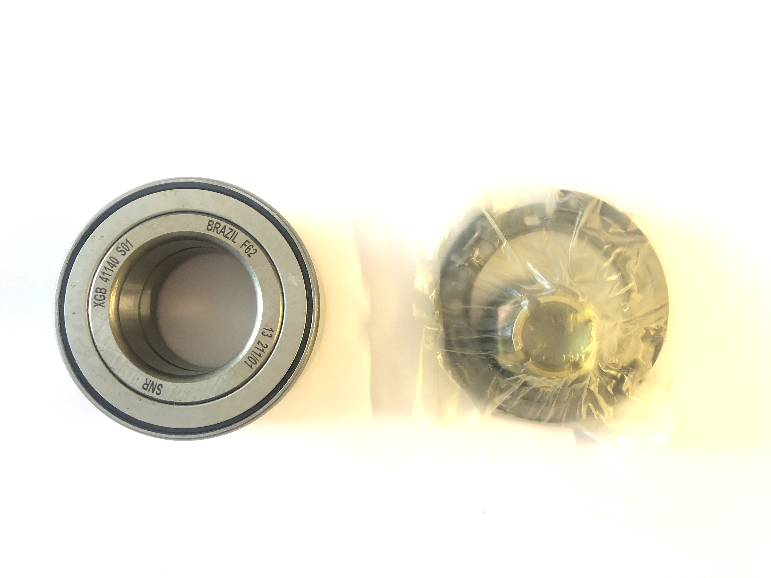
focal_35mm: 28
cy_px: 289
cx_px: 386
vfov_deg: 49.7
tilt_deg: -87.3
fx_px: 624
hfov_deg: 63.4
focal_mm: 3.99
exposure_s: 1/20
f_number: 1.8
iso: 40
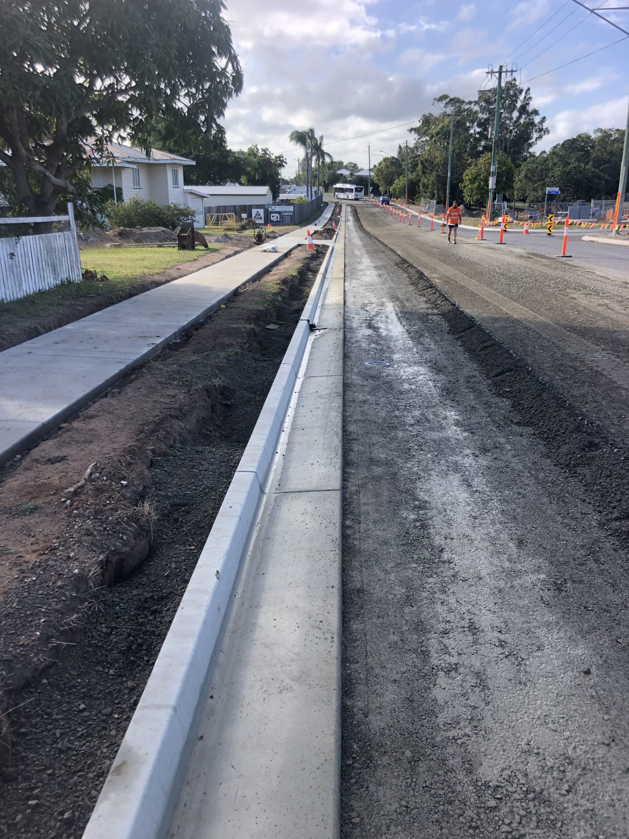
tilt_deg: -18.5
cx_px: 314
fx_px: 678
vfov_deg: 63.4
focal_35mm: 28
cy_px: 420
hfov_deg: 49.7
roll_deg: -0.4
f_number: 1.8
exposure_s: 1/433
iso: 20
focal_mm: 3.99
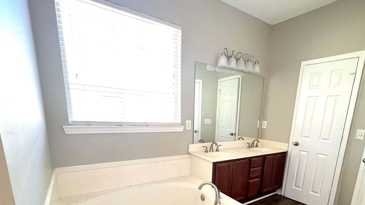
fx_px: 174
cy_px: 156
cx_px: 203
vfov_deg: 57.6
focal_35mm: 18
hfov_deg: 92.3
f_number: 1.8
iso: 250
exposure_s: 1/75
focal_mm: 1.57
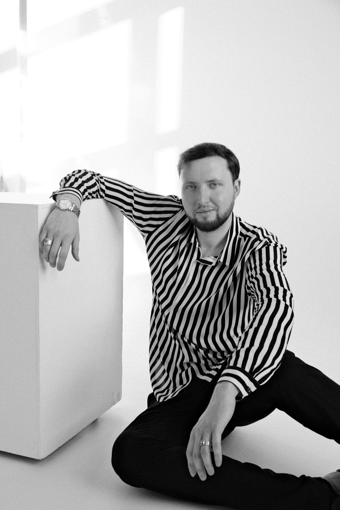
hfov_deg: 31.9
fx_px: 595
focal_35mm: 42
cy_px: 255
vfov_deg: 46.4
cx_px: 170
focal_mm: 27.7
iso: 500
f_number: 5
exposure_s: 1/100
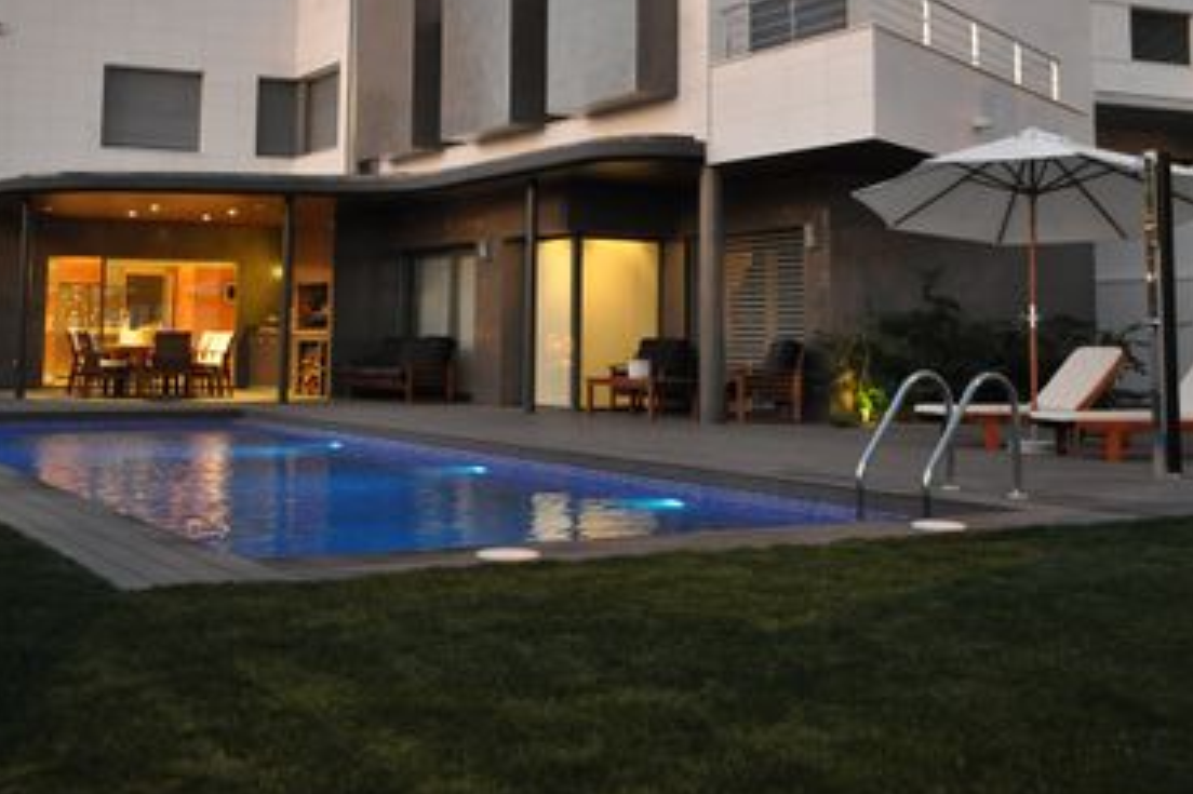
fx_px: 1457
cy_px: 177
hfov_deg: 44.4
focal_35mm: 44
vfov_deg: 29.9
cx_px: 532
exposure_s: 1/15
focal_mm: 18
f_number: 3.5
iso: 1600
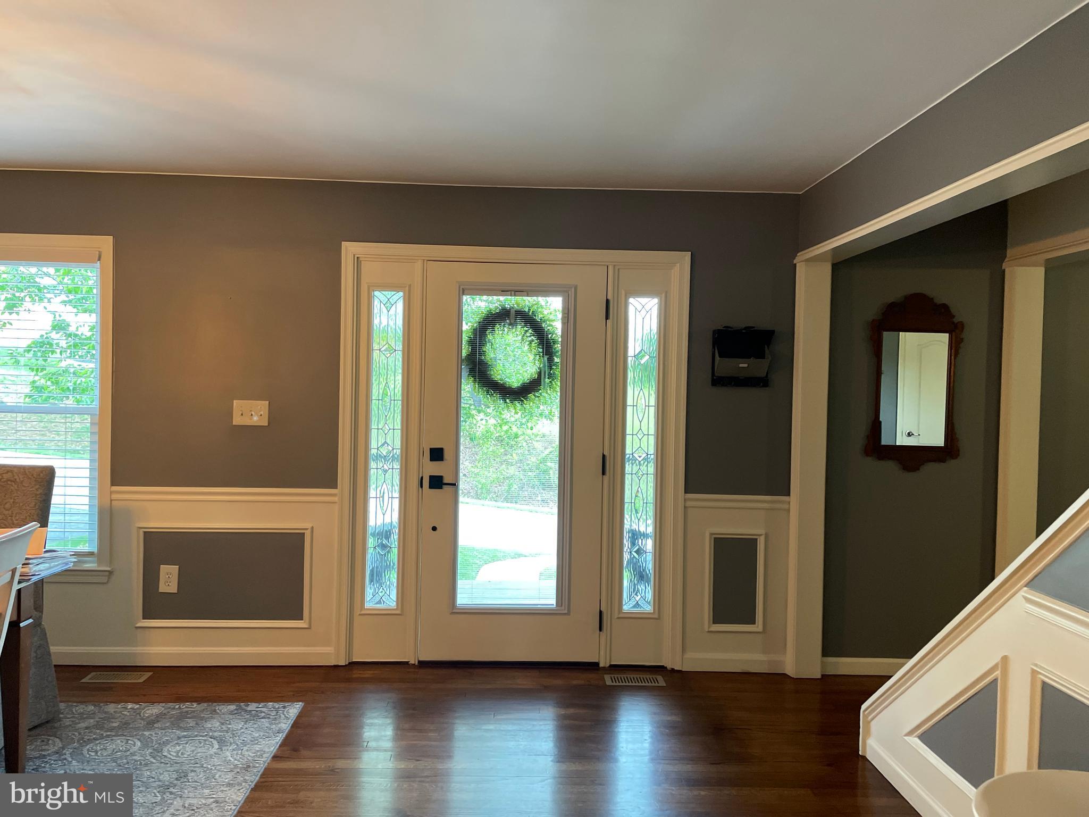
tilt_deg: -0.1
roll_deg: -0.2
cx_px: 544
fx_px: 818
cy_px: 408
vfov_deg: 53.1
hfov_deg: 67.3
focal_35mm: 26
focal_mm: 4.2
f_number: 1.6
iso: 200
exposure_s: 1/60
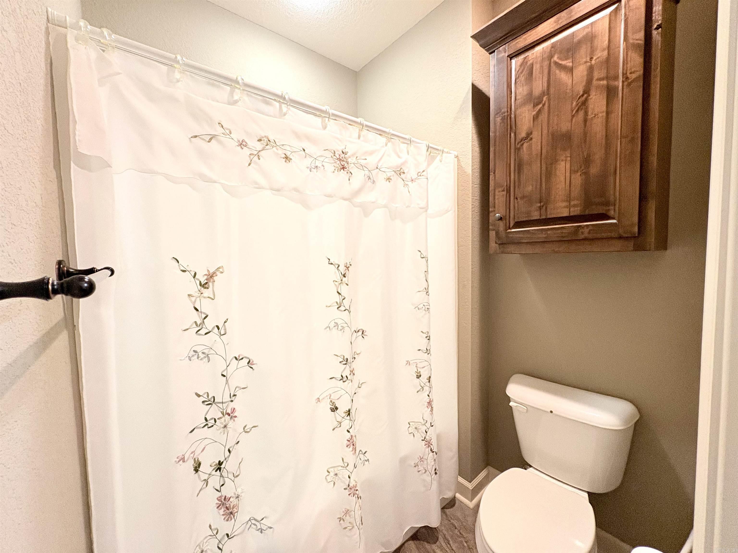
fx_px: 298
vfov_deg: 85.7
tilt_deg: -3.3
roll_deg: +1.7
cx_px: 369
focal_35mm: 14
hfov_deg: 102.1
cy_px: 276
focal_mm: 2.22
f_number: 2.2
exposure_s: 1/60
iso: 320
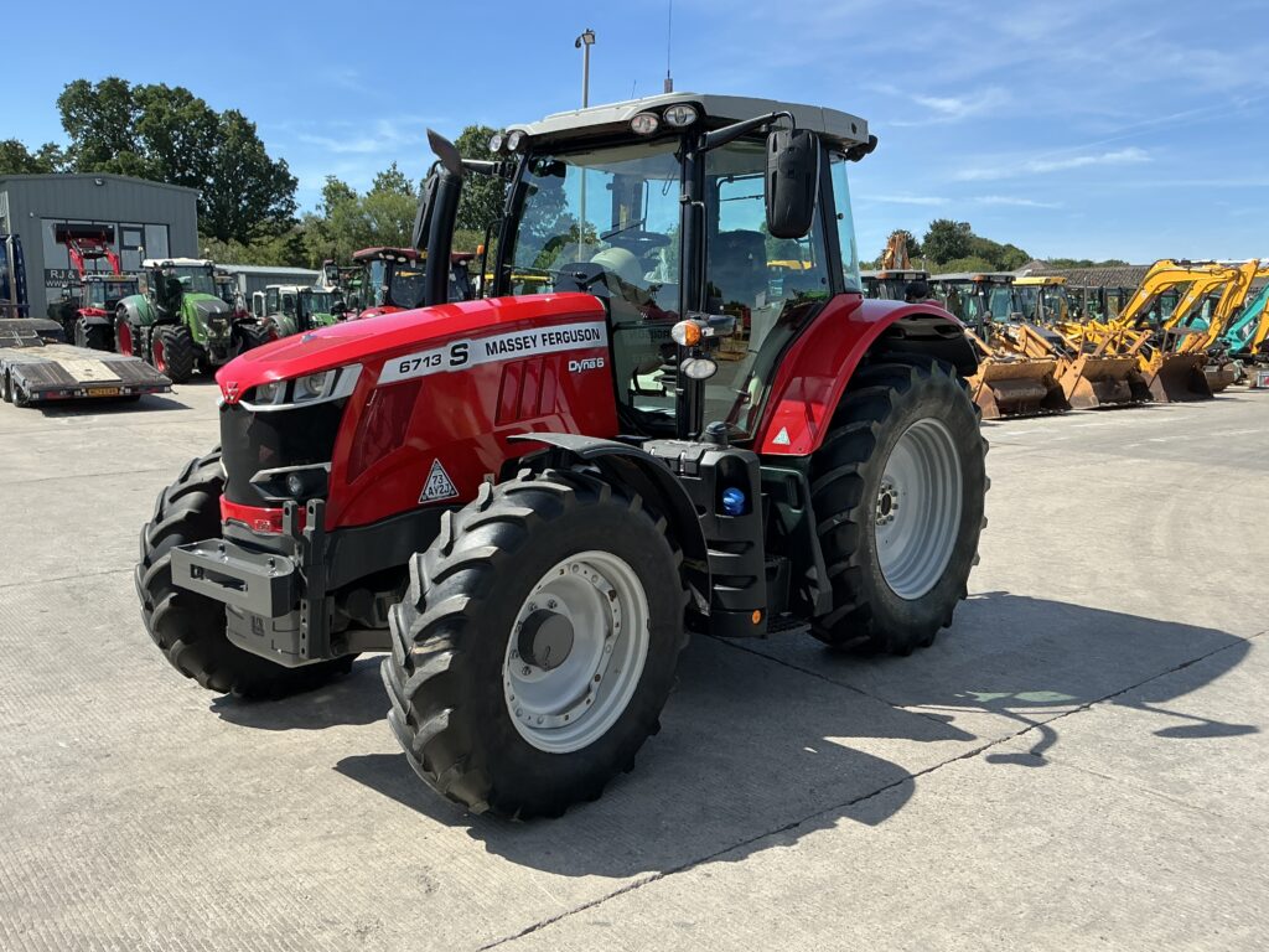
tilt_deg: -3.5
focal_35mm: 28
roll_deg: +0.3
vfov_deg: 49.7
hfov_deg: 63.4
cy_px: 476
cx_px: 634
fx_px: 1026
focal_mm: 3
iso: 25
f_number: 1.8
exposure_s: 1/1144
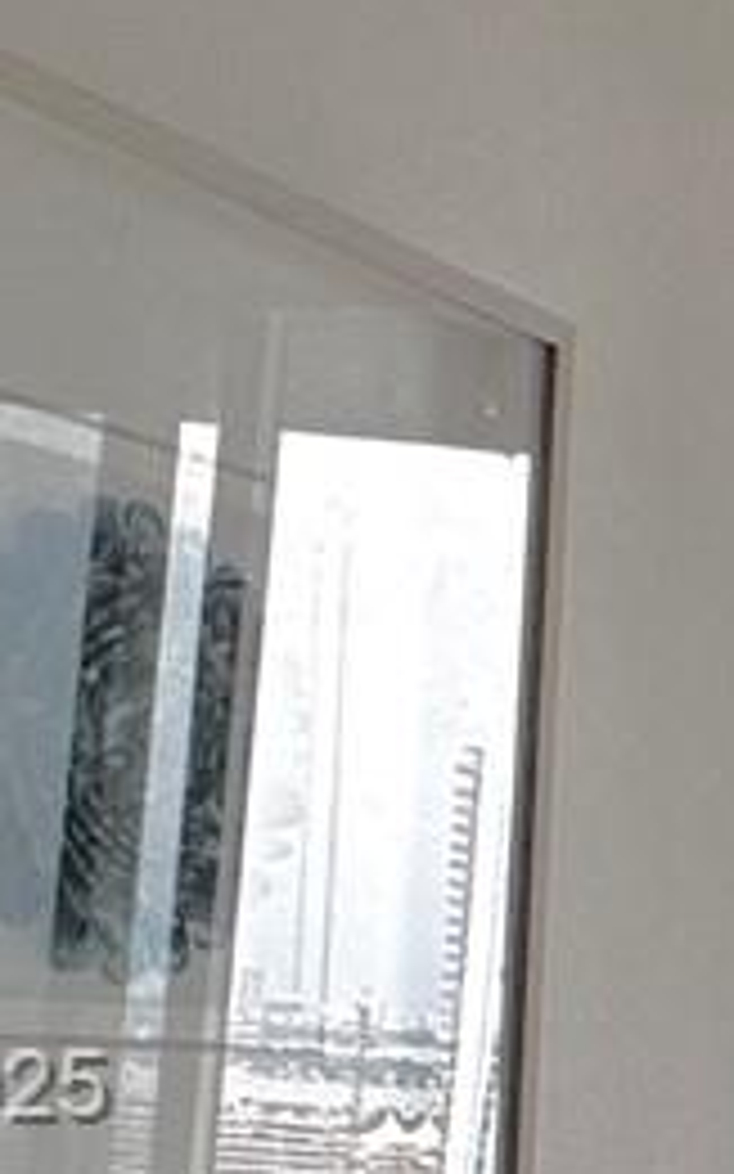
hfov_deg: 10.1
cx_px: 2270
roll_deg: -0.1
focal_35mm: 91
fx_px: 2914
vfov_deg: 22.2
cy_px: 1093
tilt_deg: +0.2
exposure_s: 1/99
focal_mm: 2.22
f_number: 2.2
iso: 125
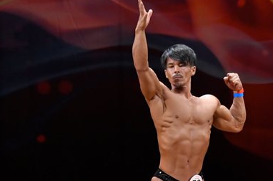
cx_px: 168
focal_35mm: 440
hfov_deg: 4.7
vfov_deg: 3.1
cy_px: 146
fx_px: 3334
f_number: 5.6
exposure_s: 1/400
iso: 3200
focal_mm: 145
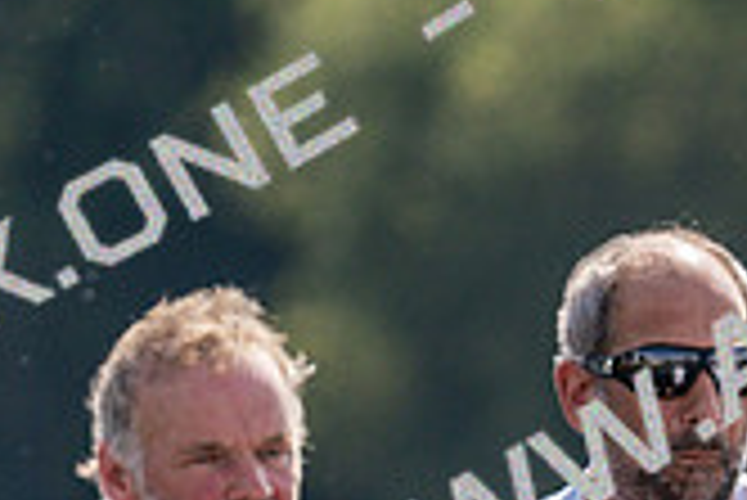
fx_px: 26936
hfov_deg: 1.6
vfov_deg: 1.1
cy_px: 655
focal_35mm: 1297
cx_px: 828
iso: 320
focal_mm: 371
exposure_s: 1/1600
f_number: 6.3
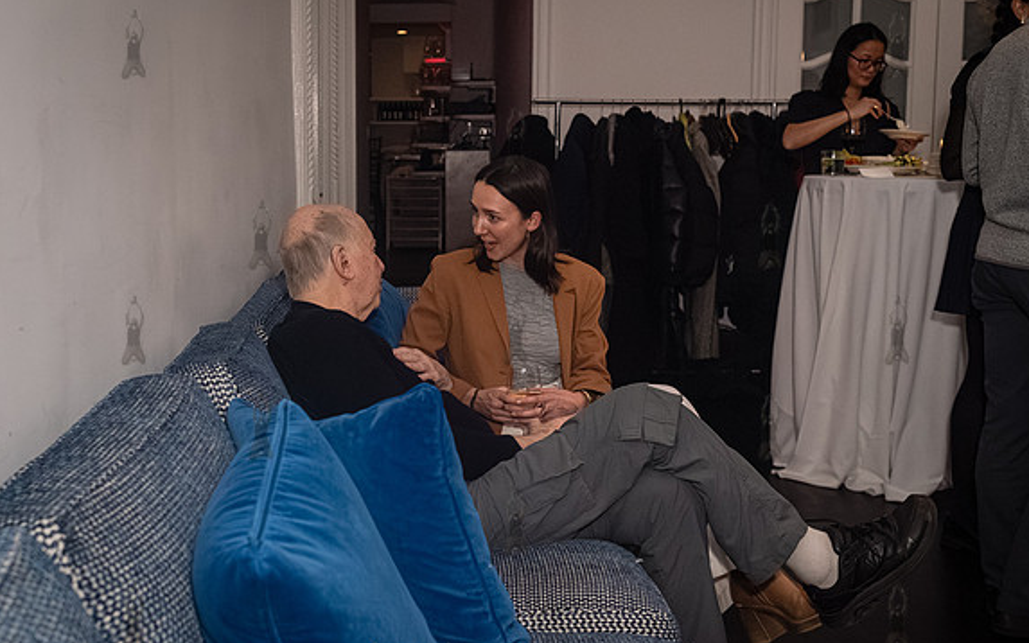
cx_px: 391
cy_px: 288
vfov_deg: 28.6
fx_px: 1262
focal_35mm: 45
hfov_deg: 44.0
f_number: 4.5
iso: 6400
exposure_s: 1/320
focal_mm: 35
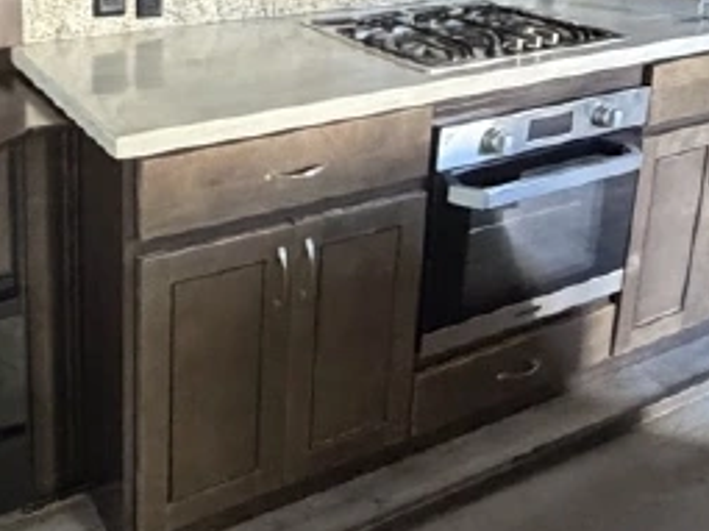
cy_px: 3
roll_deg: +0.3
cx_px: 170
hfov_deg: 41.6
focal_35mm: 44
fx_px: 901
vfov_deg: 30.6
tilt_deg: -15.8
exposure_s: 1/60
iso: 800
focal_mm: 2.22
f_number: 2.2
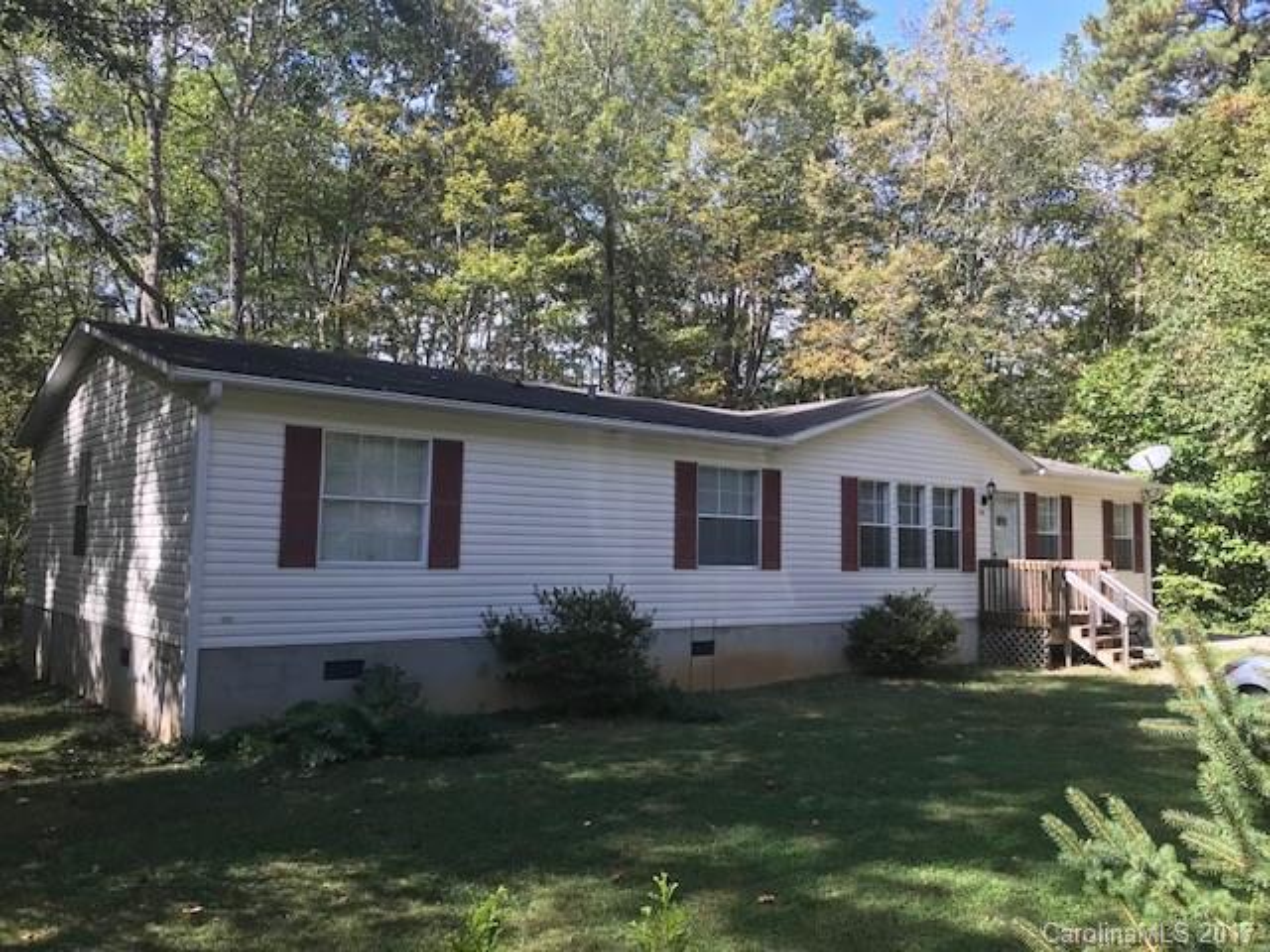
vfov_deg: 49.7
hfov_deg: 63.4
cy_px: 476
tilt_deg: +5.5
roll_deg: -1.1
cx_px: 635
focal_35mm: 28
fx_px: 1027
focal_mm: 3.99
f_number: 1.8
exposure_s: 1/467
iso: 20
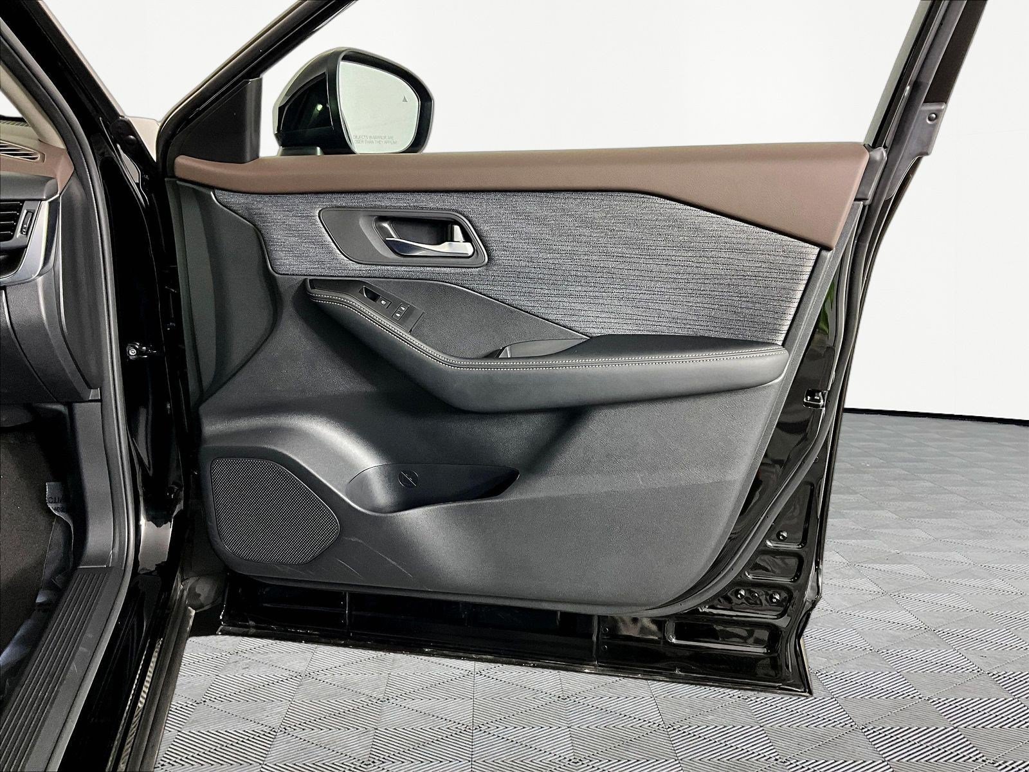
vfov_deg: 48.2
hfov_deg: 61.7
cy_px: 386
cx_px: 514
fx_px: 862
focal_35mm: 29
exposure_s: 1/60
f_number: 1.8
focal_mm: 3
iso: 100
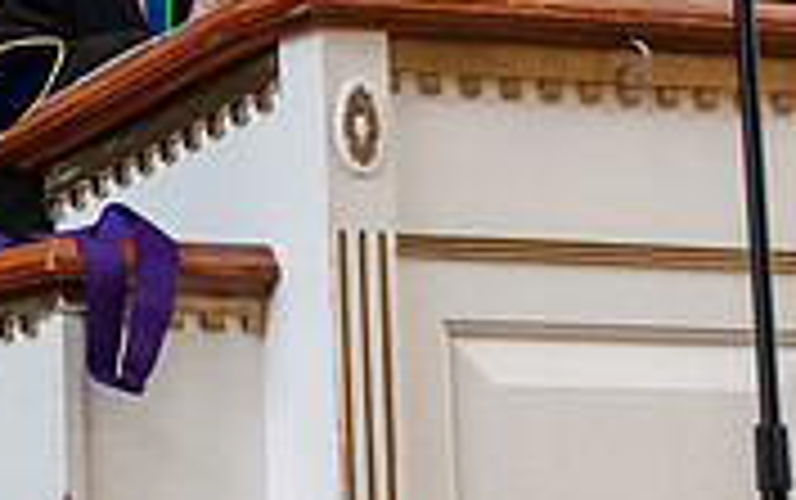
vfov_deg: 5.2
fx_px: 5429
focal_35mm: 250
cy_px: -79
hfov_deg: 8.2
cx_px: -418
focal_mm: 75
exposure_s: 1/200
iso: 1600
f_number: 4.5
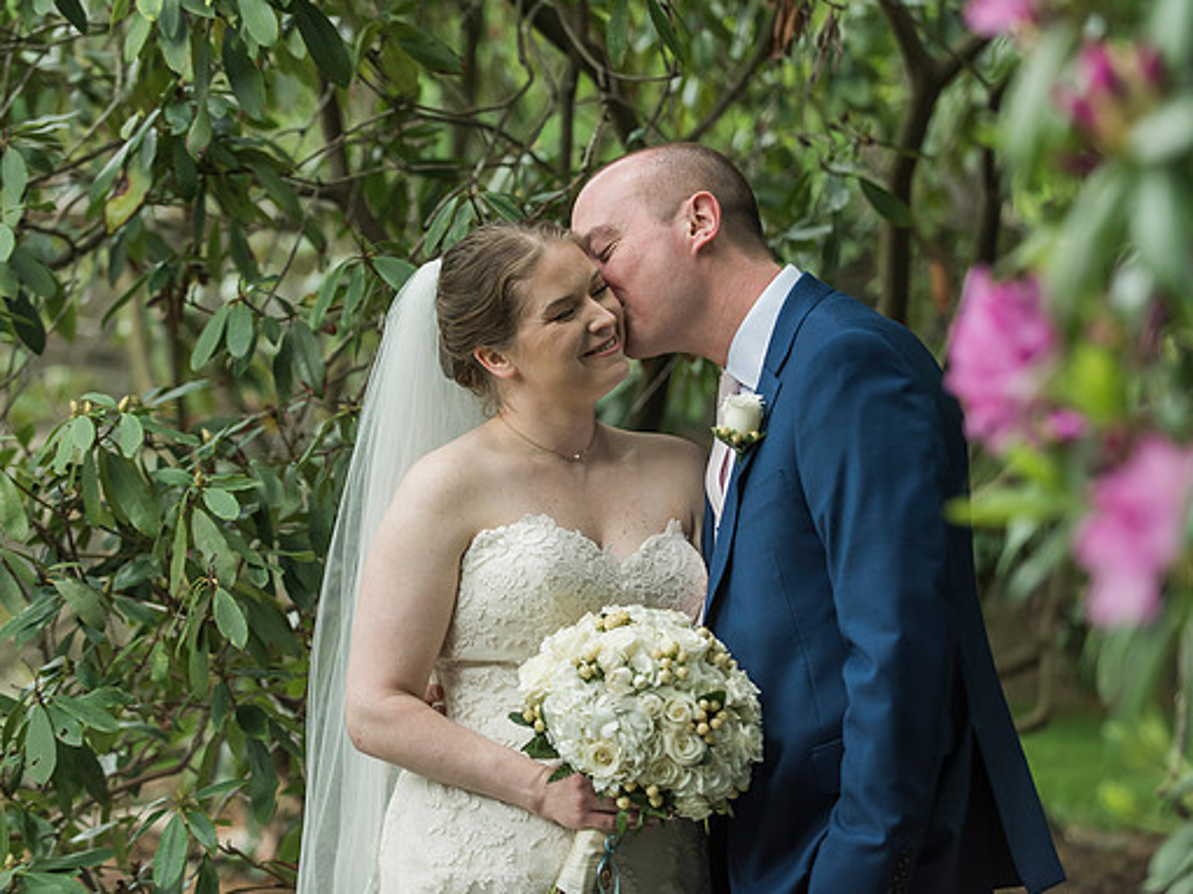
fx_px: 3687
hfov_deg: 18.4
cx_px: 600
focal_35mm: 107
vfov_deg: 13.8
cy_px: 449
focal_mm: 98
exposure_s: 1/500
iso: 500
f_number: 2.8
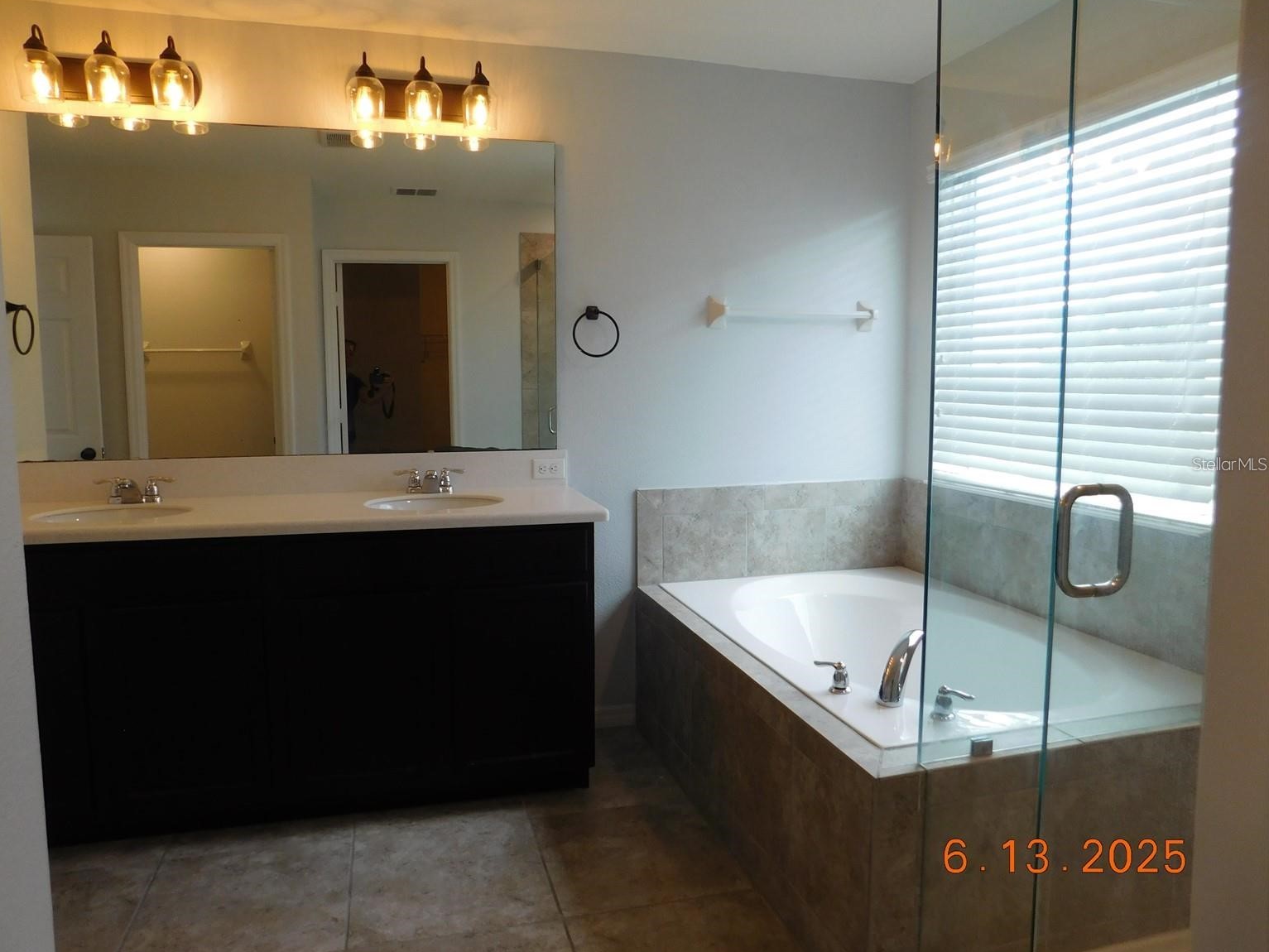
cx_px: 608
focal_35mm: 24
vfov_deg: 56.8
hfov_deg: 71.6
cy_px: 464
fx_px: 880
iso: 125
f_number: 3
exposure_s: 1/50
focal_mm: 4
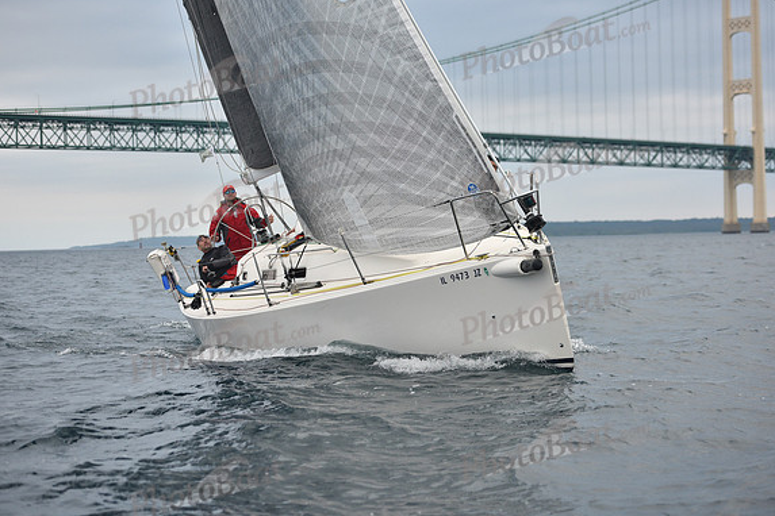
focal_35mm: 86
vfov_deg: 15.9
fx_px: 1851
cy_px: 259
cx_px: 391
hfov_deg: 23.6
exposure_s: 1/640
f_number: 3.2
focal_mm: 85
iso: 640
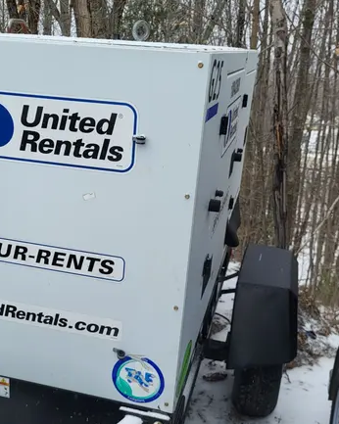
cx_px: 124
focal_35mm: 43
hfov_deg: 34.7
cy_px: 233
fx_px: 540
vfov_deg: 42.9
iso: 40
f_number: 1.8
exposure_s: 1/823
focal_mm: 5.4
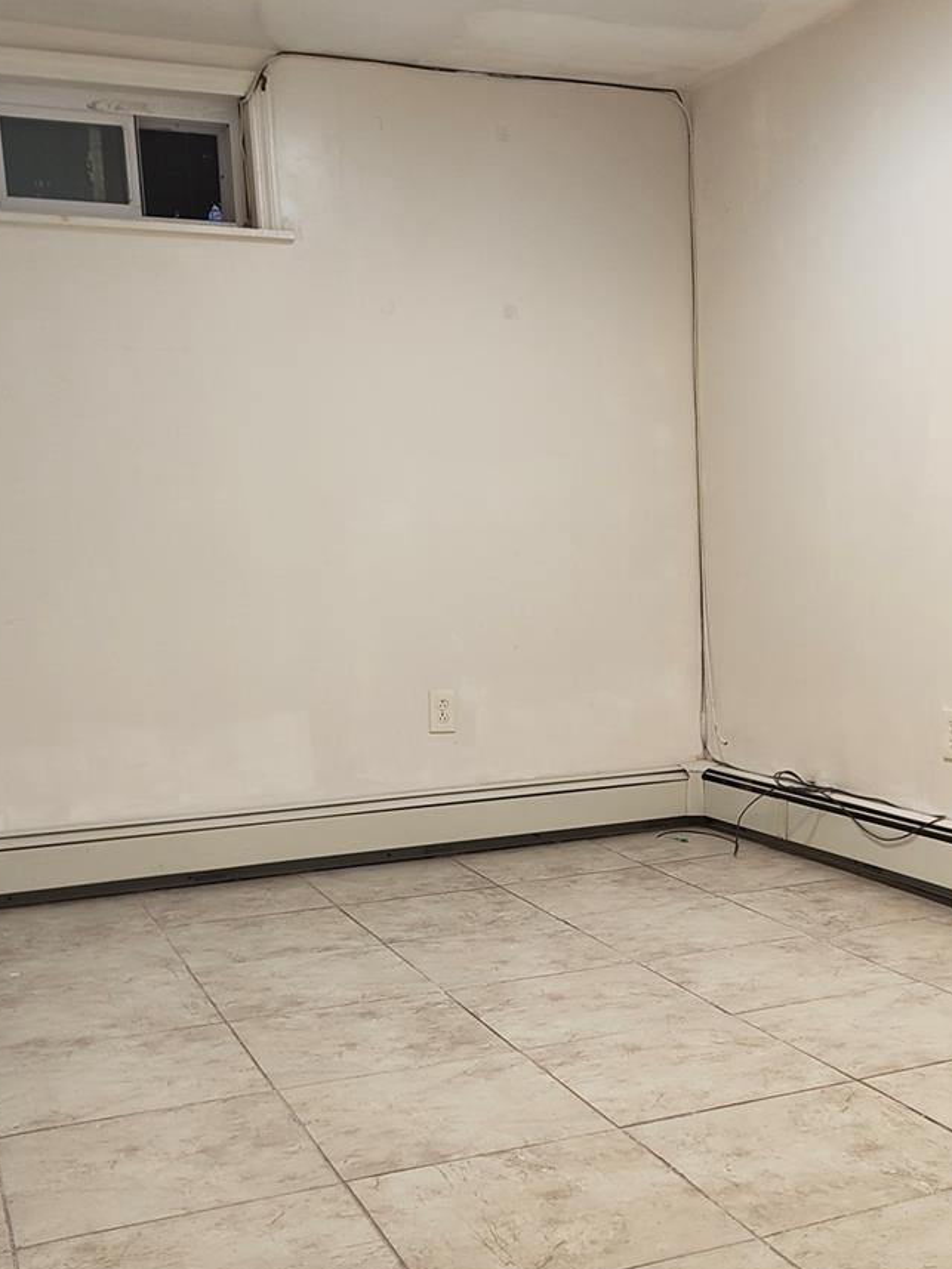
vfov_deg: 43.1
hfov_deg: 33.3
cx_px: 641
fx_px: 1576
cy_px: 865
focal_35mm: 43
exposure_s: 1/50
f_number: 1.88
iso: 753
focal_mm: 5.56
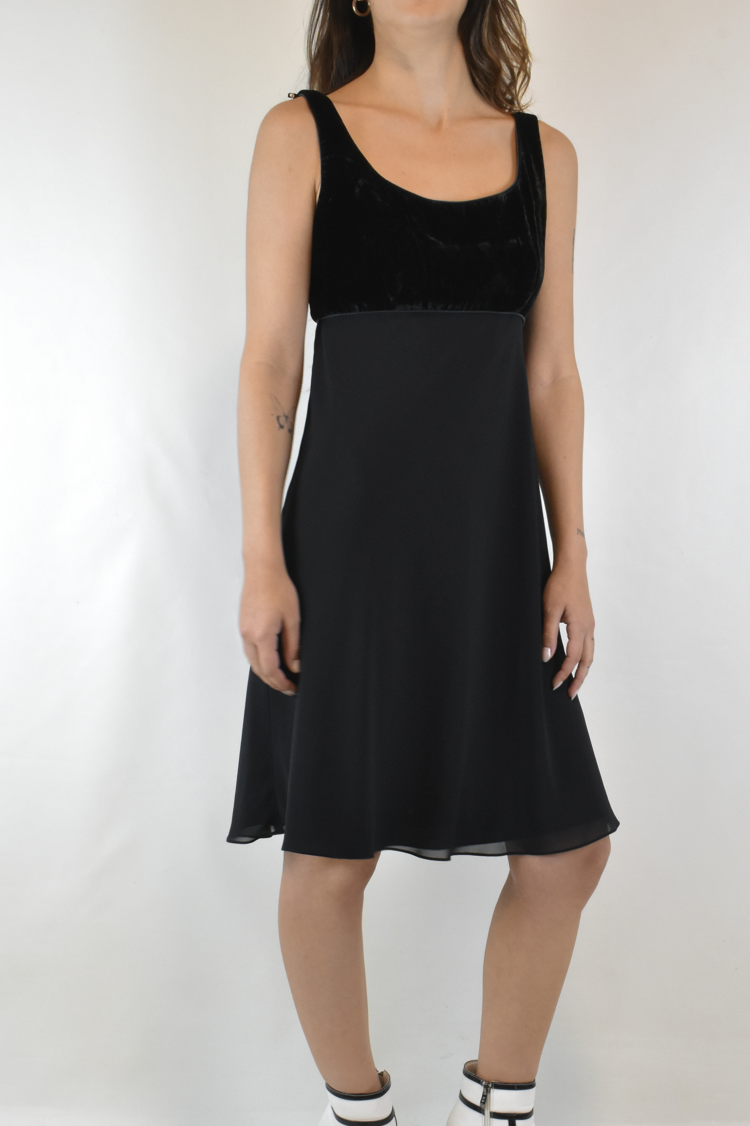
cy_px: 686
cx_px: 446
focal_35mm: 50
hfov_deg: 27.1
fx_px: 1550
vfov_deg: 39.7
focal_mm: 27
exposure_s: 1/25
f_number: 16
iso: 1600
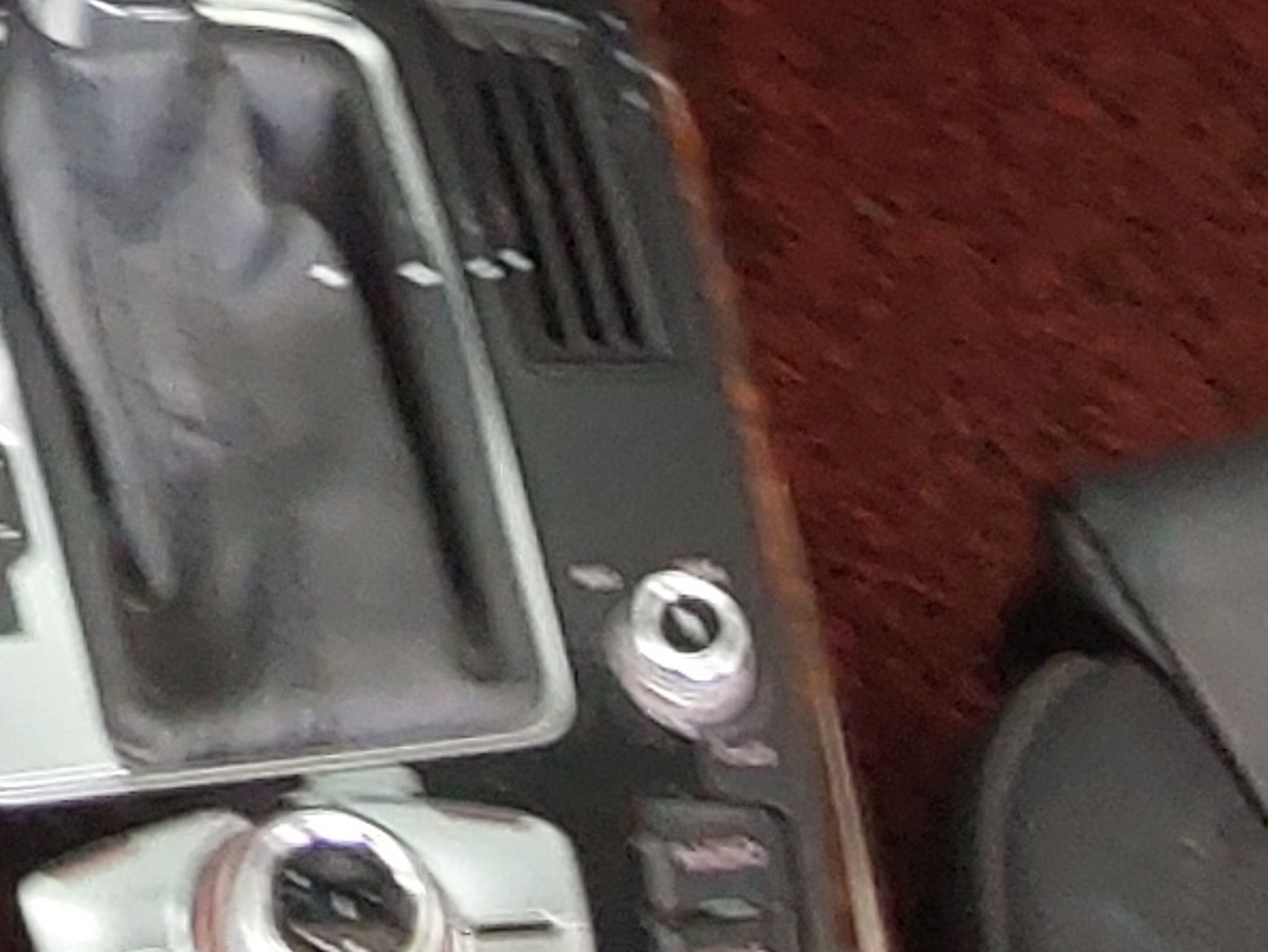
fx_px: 5642
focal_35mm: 154
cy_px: -1408
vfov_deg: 8.7
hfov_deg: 12.4
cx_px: -468
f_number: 1.9
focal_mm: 2.91
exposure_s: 1/60
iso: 125
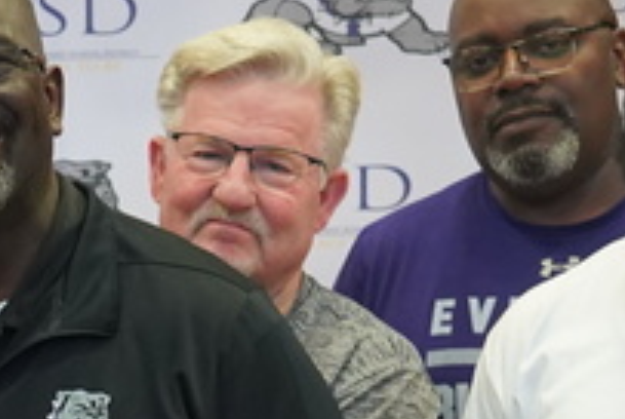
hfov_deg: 13.2
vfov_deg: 9.0
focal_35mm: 151
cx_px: -111
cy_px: 504
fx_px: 2625
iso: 3200
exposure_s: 1/160
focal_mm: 30
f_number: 4
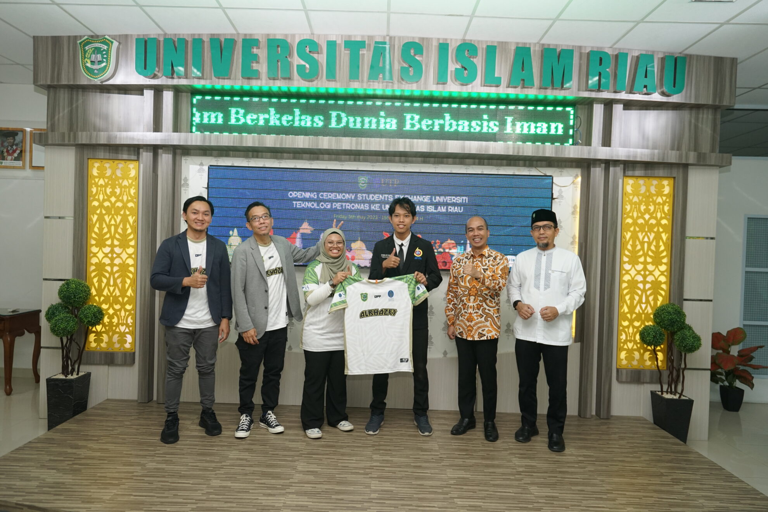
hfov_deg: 81.2
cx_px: 384
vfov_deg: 59.5
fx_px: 448
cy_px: 256
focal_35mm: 21
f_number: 4
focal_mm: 21
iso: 1000
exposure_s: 1/125
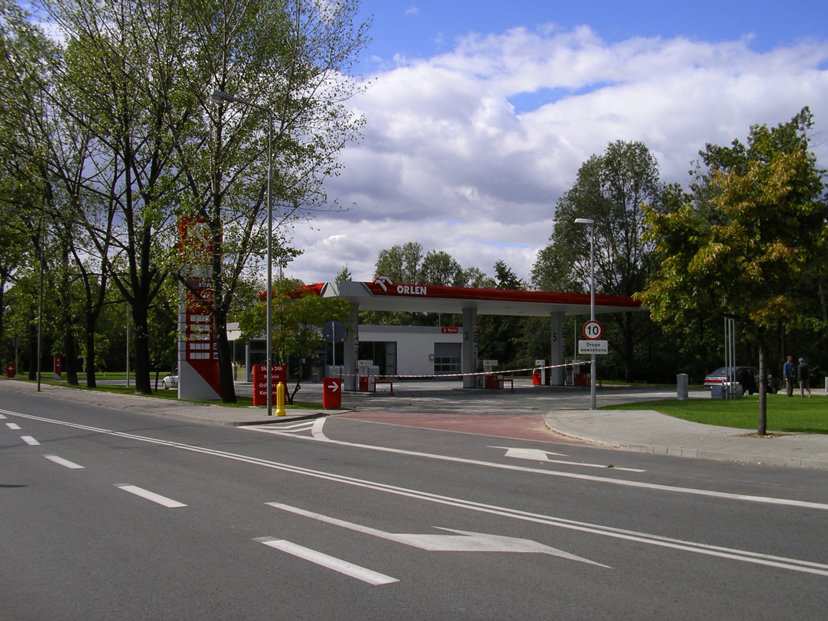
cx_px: 414
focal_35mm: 38
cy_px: 310
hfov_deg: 49.0
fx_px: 909
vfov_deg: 37.7
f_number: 4.1
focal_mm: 5.8
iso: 50
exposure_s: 1/800
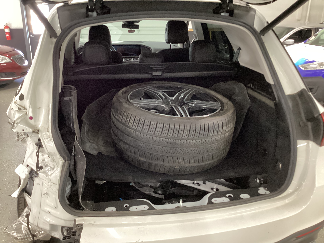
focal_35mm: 31
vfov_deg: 45.4
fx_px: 290
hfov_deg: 58.4
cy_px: 122
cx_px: 162
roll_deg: -0.5
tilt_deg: -21.8
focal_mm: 3.3
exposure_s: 1/30
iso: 400
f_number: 2.4
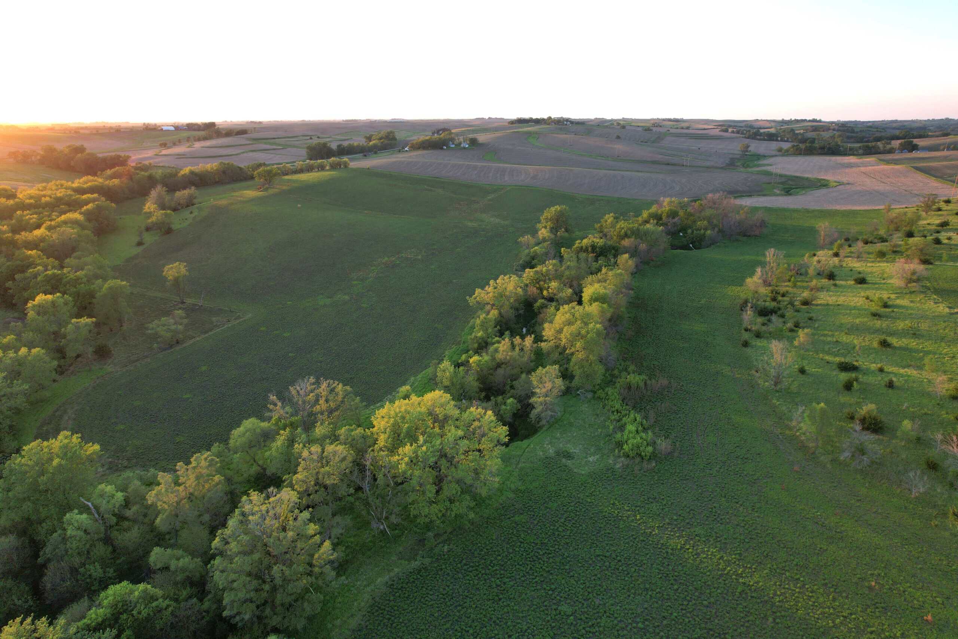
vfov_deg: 57.2
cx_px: 479
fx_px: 585
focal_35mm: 22
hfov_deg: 78.6
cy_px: 320
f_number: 2.8
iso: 100
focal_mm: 8.38
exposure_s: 1/250
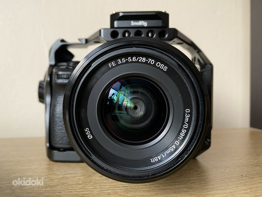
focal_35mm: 25
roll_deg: +0.2
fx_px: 189
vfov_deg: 54.9
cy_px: 98
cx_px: 131
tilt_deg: -0.4
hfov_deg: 69.4
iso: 400
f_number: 1.8
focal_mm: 4.25
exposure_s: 1/60
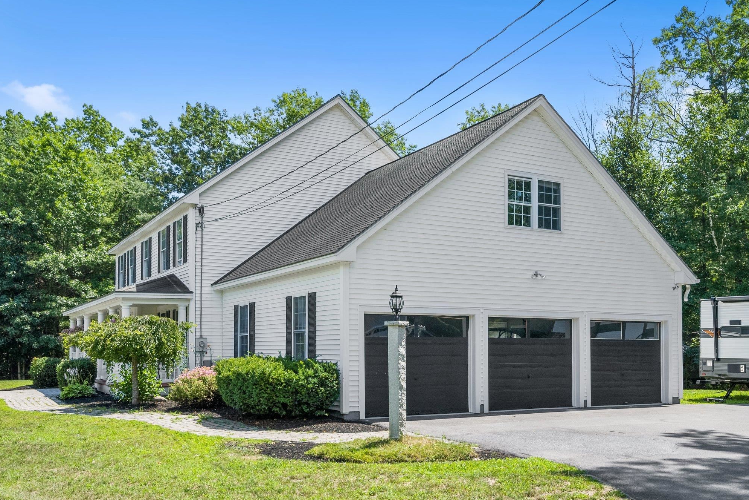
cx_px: 376
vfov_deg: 38.9
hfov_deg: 55.8
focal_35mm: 34
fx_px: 707
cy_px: 243
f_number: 8
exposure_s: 1/1000
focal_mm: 33
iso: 800
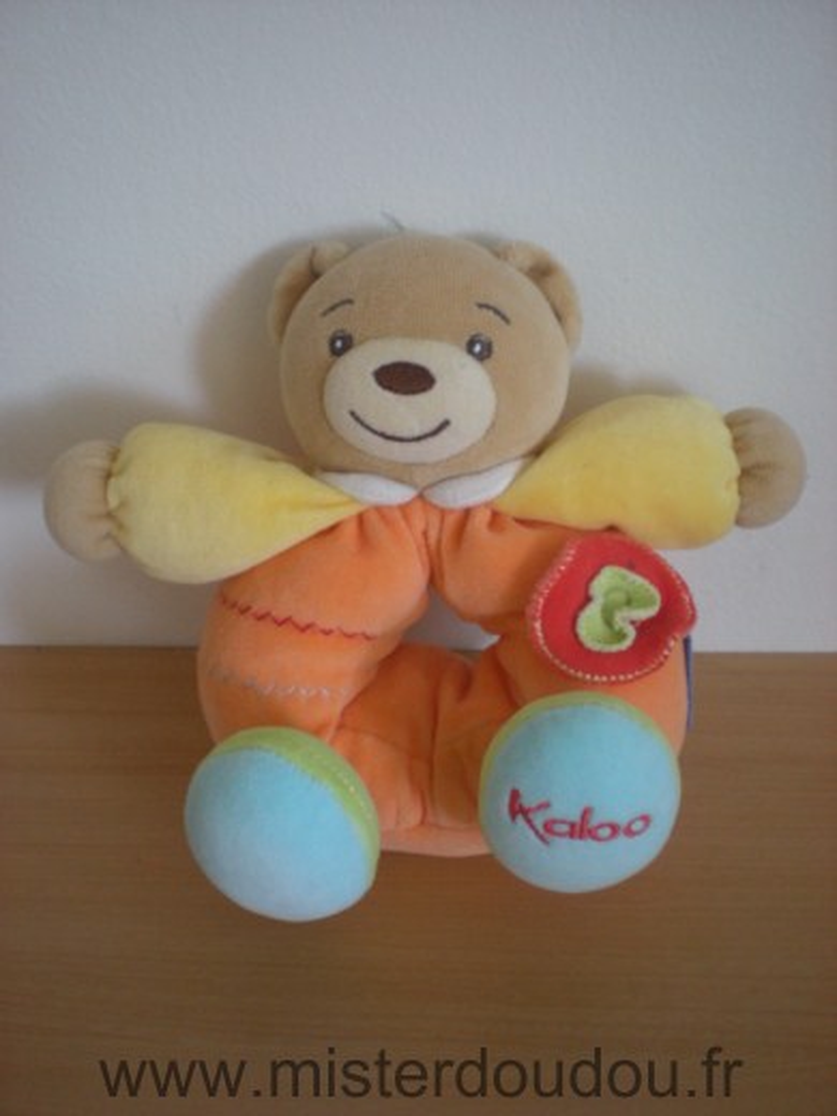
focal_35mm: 38
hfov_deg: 37.7
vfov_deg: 49.0
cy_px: 558
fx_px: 1225
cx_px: 418
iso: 200
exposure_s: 1/27.6
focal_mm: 6.3
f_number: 3.1
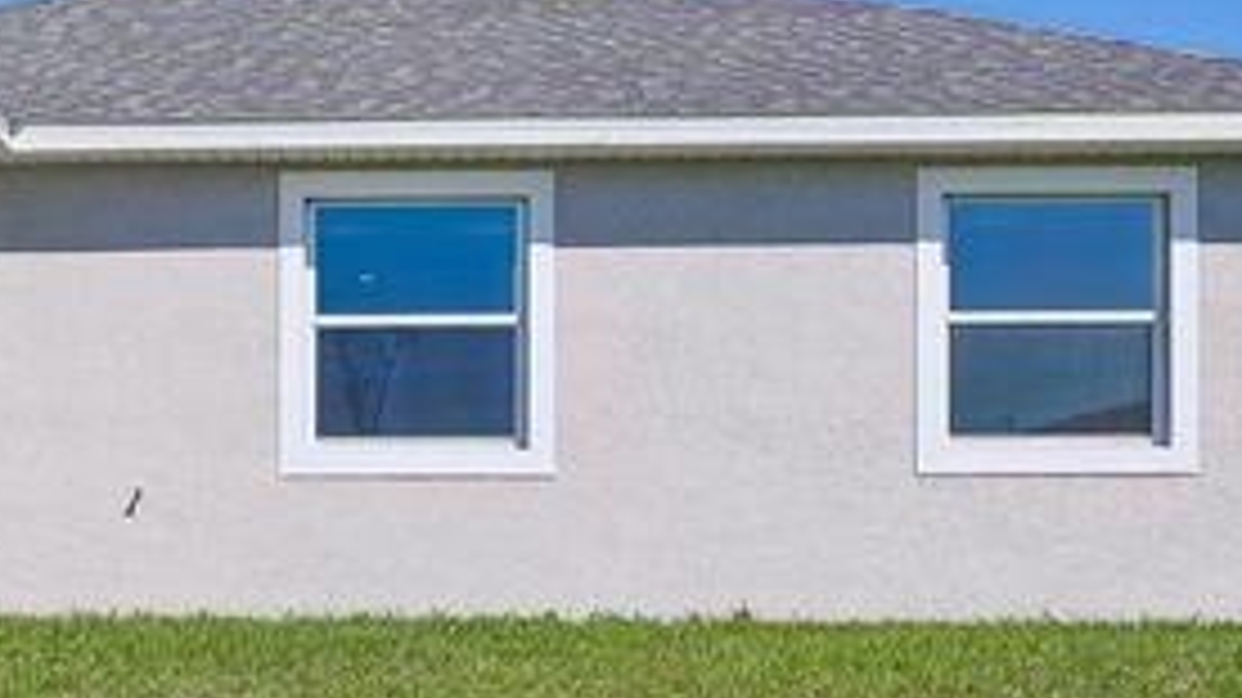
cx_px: 324
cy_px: 187
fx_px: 1679
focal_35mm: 51
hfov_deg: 39.6
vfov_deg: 23.3
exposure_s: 1/250
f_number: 8
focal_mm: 14
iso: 50
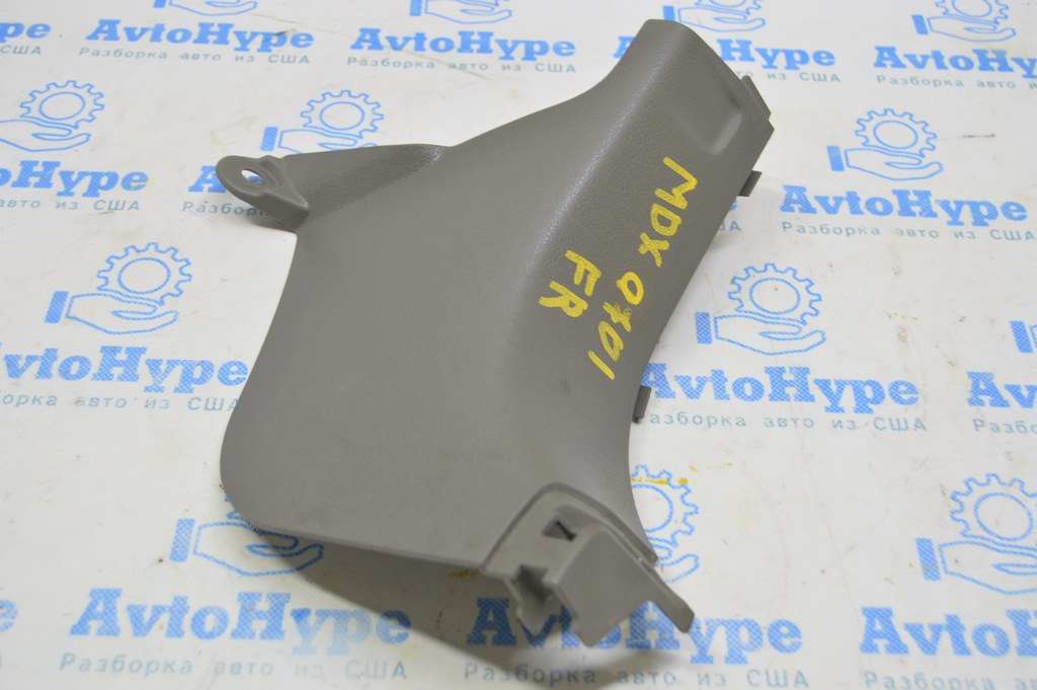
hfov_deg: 43.6
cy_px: 345
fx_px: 1295
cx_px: 518
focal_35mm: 45
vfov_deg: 29.8
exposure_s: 1/20
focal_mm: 30
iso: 400
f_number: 5.6
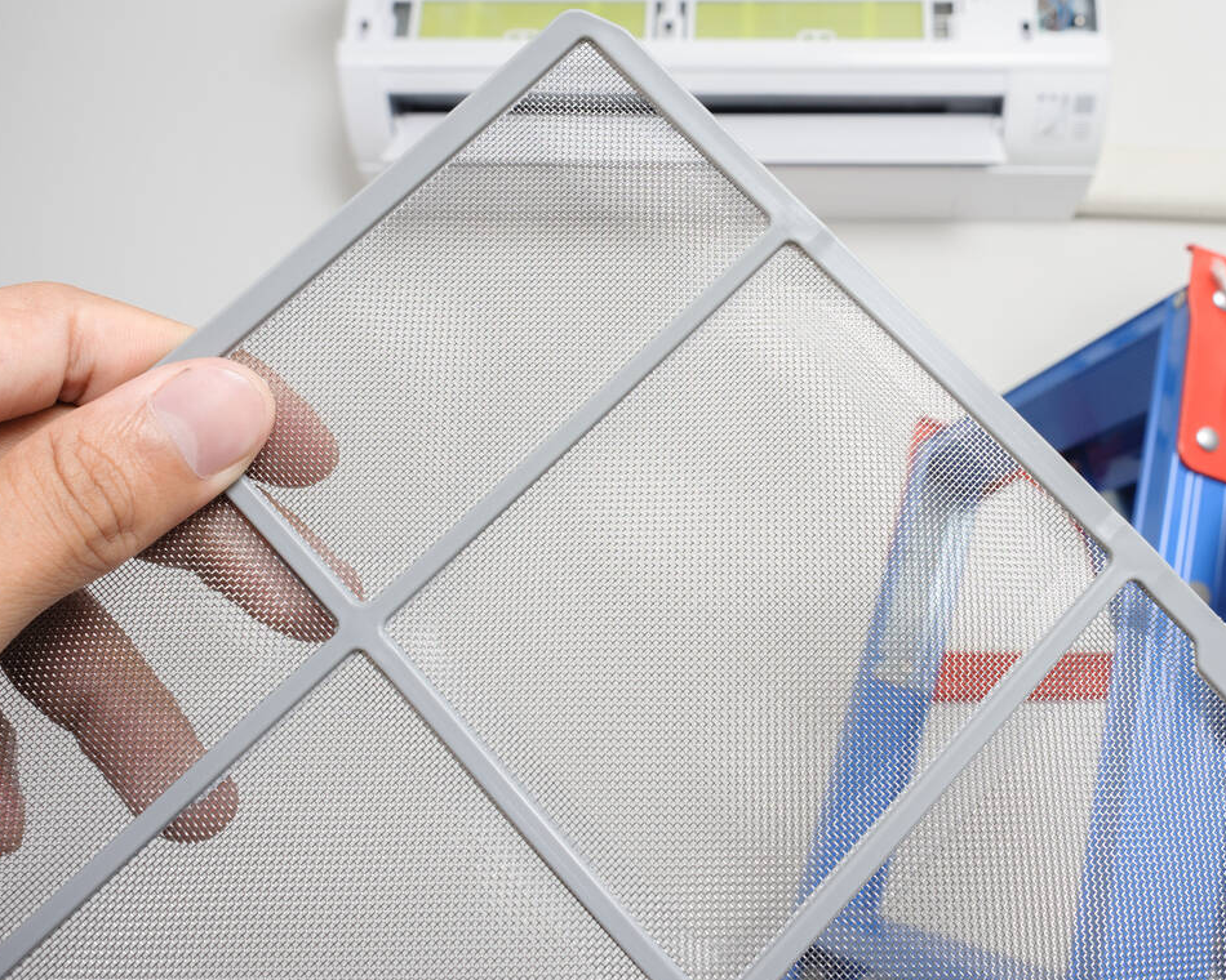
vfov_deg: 45.2
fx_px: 1161
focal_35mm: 32
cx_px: 758
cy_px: 334
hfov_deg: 55.1
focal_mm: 20
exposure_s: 1/160
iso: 200
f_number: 10
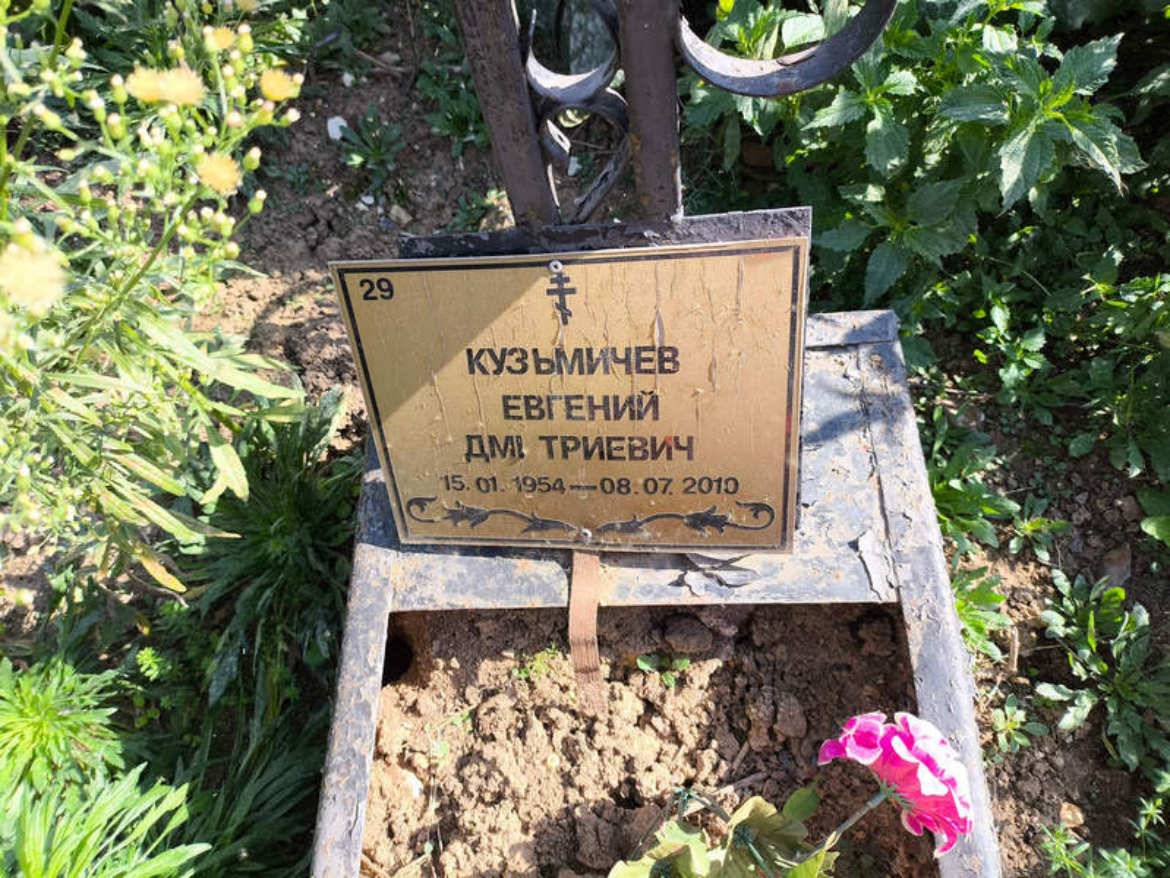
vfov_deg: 54.9
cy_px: 439
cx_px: 585
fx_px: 845
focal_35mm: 25
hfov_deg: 69.4
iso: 50
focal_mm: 4.71
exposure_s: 1/349
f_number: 1.7
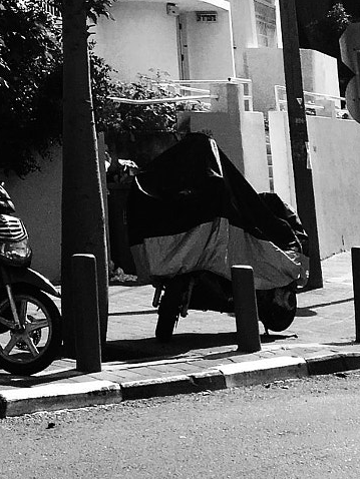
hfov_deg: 14.2
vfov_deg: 18.0
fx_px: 1344
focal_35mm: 97
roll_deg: -0.6
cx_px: -199
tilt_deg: +15.6
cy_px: -238
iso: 25
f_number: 2.2
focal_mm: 4.15
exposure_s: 1/2481
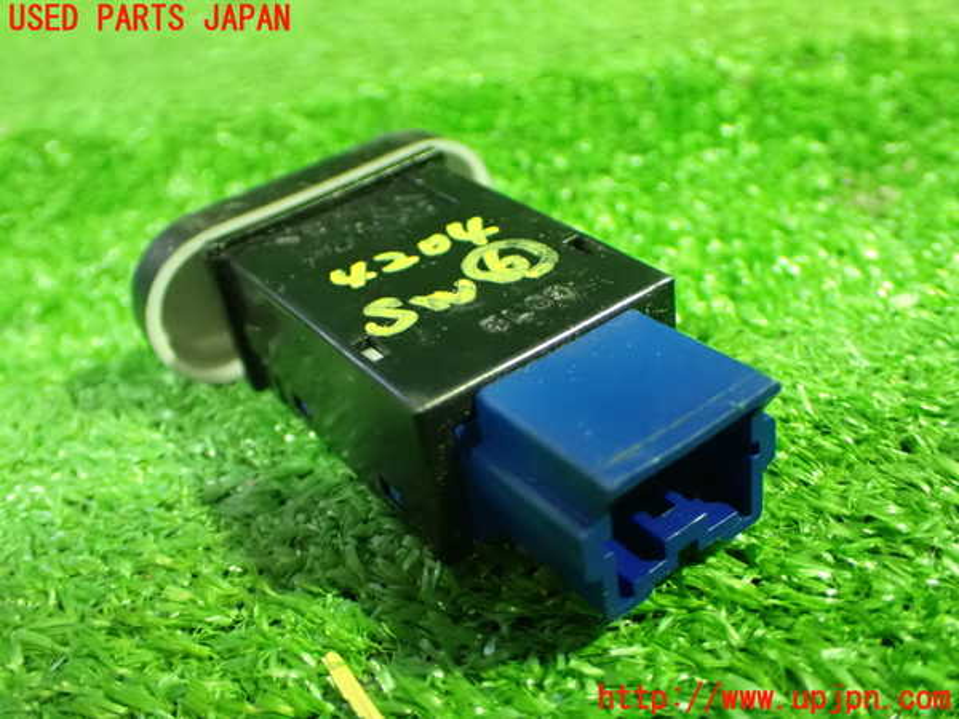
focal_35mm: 36
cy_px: 360
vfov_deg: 39.7
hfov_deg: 51.4
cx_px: 480
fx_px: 997
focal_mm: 6.37
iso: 1600
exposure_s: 1/30
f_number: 2.5
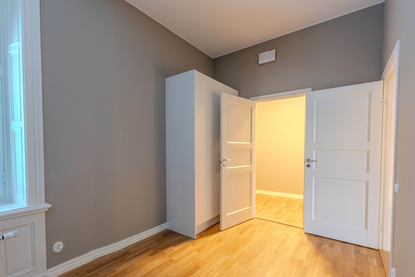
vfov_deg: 73.6
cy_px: 153
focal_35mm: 16
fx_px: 184
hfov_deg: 96.7
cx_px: 217
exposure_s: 1/20
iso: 800
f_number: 11
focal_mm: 14
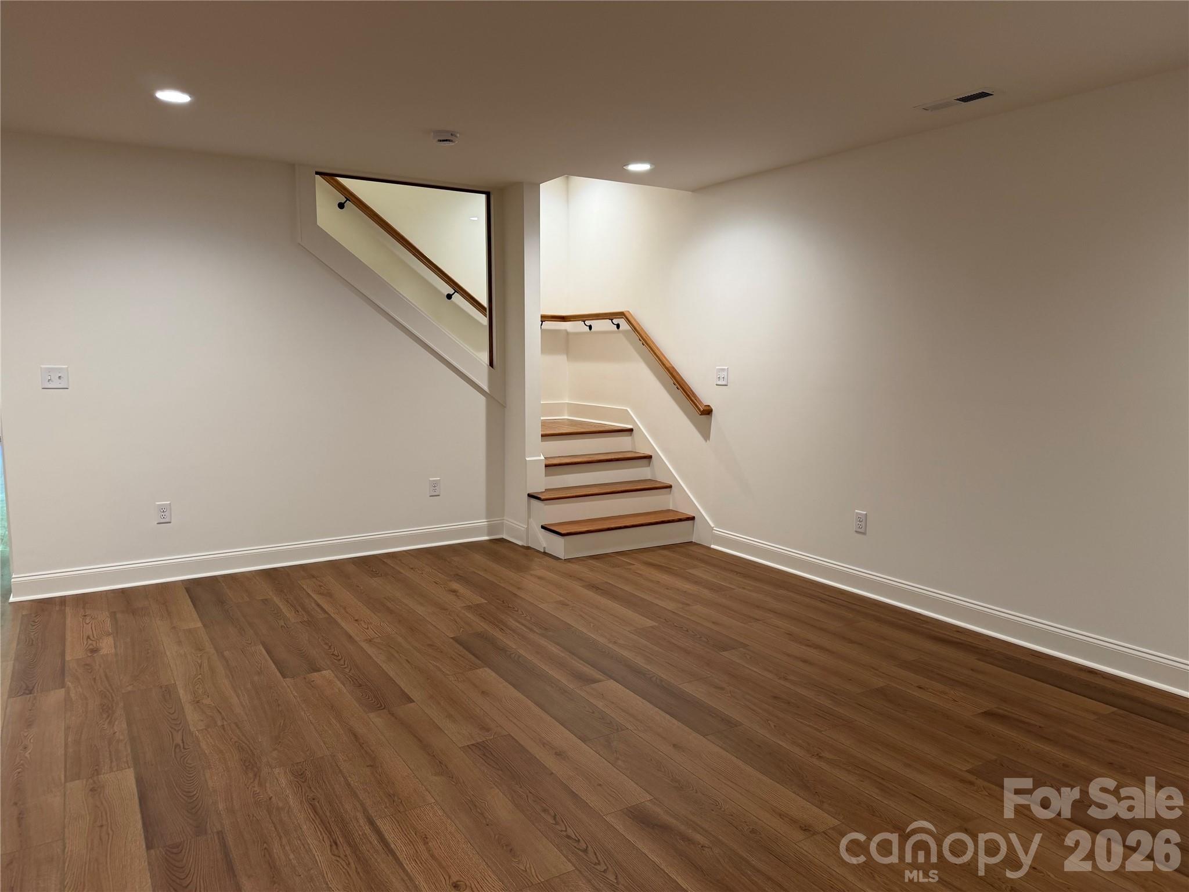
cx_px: 594
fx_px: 824
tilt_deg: -6.7
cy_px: 446
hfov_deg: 71.6
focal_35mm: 24
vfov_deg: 56.8
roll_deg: -0.2
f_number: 1.78
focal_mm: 6.76
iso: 125
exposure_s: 1/60
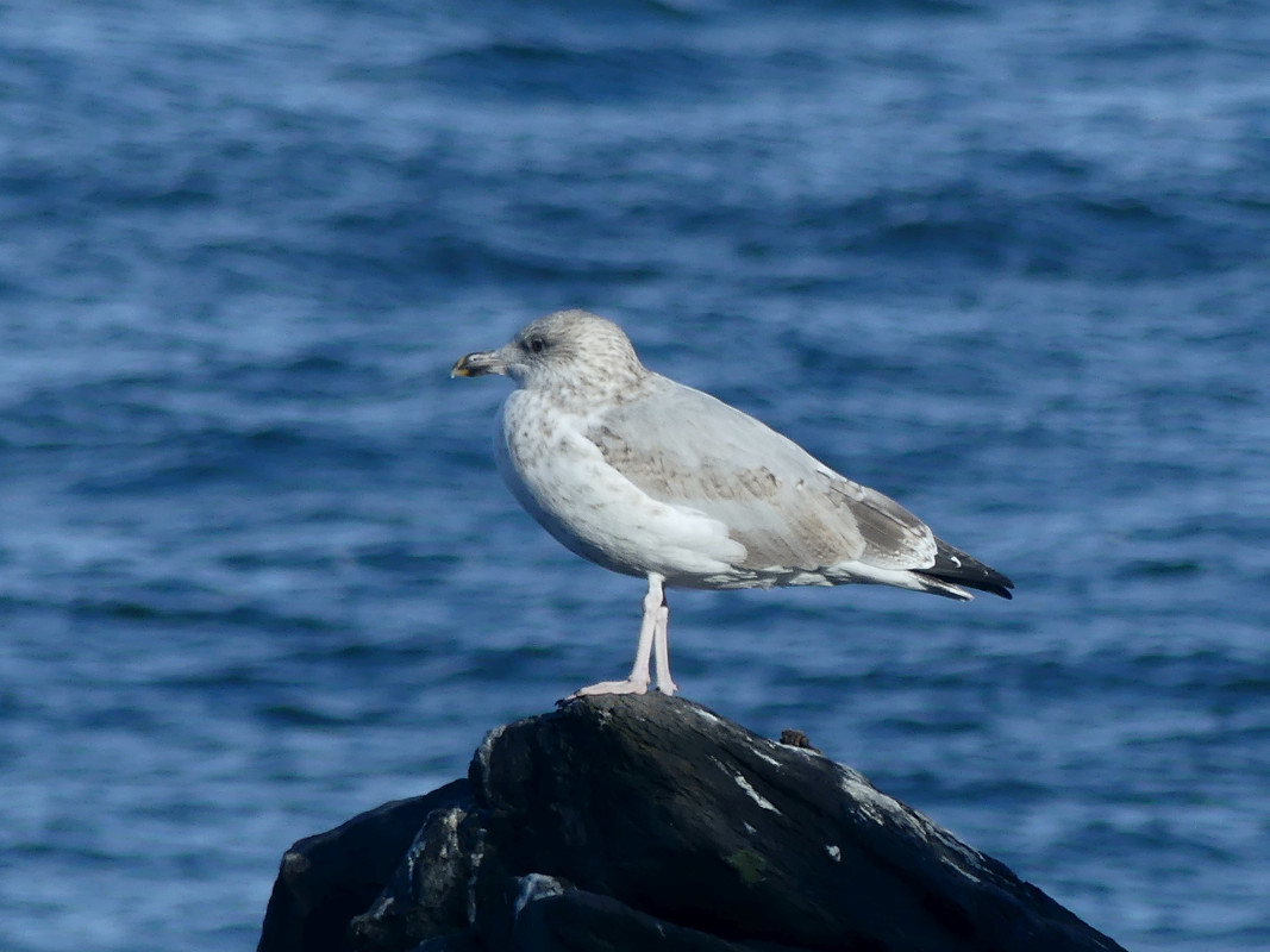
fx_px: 44021
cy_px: 476
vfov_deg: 1.2
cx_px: 635
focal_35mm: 1200
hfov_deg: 1.7
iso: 100
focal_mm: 108
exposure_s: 1/800
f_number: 4
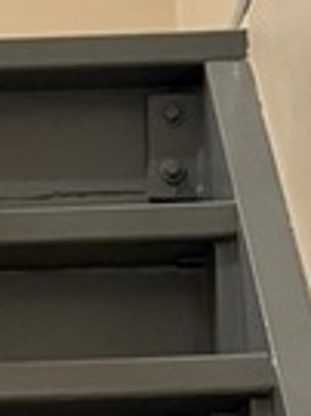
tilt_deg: +8.9
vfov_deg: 9.8
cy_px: 733
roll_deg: +1.1
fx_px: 2304
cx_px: -132
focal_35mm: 192
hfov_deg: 7.6
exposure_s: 1/60
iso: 800
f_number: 1.78
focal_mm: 6.76
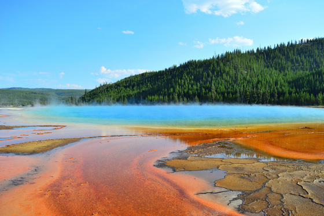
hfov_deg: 67.4
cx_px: 162
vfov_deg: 47.8
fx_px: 243
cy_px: 108
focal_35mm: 27
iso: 400
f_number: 5.6
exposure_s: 1/1250
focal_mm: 18
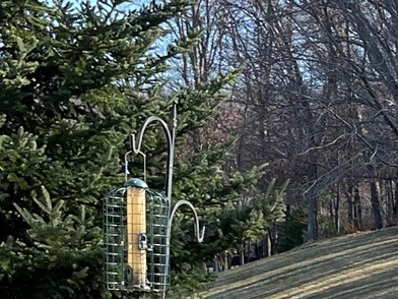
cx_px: 825
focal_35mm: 136
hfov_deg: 12.5
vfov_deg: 10.6
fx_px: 1564
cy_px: 430
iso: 50
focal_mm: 5.1
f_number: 1.6
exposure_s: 1/1056
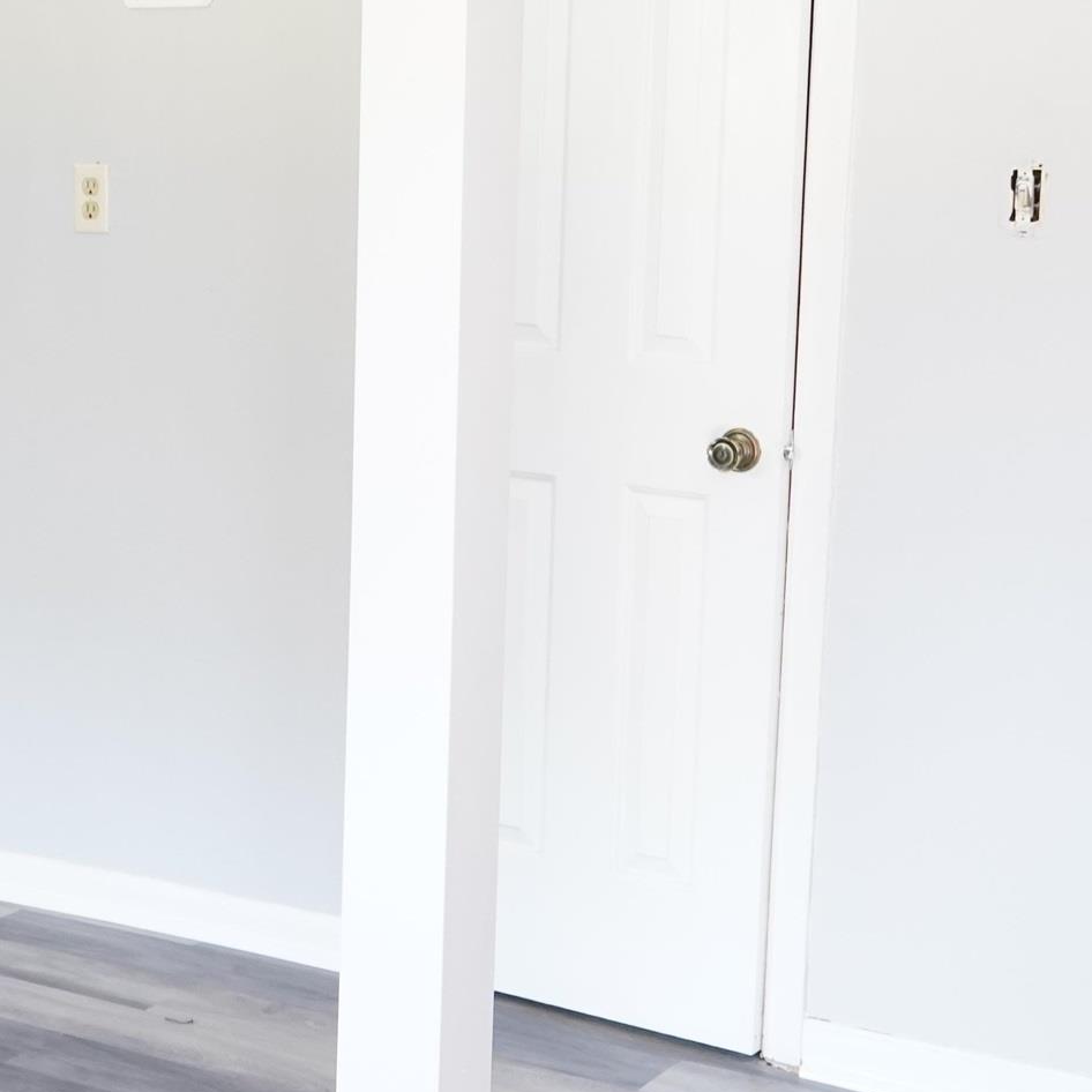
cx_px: 55
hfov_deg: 21.1
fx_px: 2855
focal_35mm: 80
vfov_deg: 21.6
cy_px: 451
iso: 3200
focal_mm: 29
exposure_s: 1/30
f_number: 9
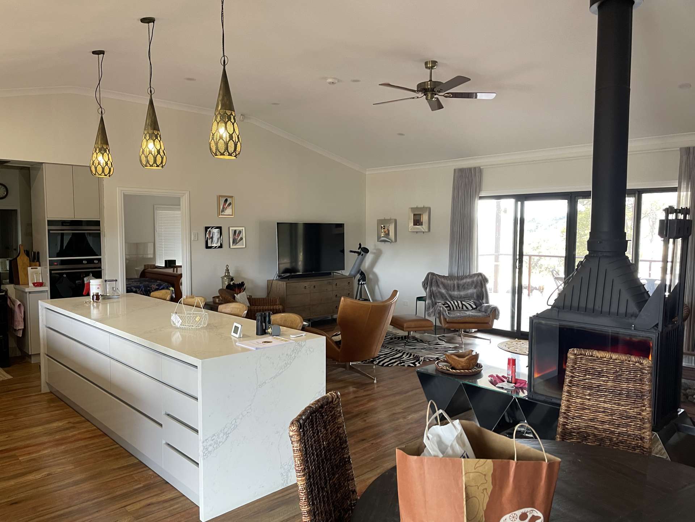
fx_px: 522
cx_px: 348
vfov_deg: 53.1
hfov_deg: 67.3
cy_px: 261
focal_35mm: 26
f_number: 1.6
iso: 100
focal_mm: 4.2
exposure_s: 1/50
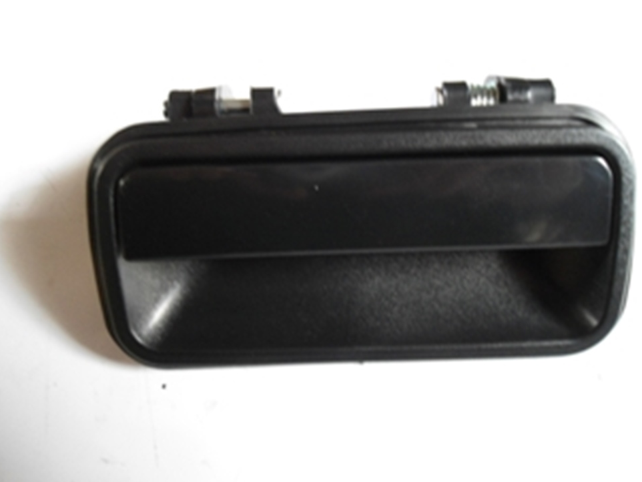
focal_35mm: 27
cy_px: 242
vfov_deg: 51.4
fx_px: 501
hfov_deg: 65.3
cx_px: 325
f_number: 2.8
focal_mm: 4.7
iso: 400
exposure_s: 1/8
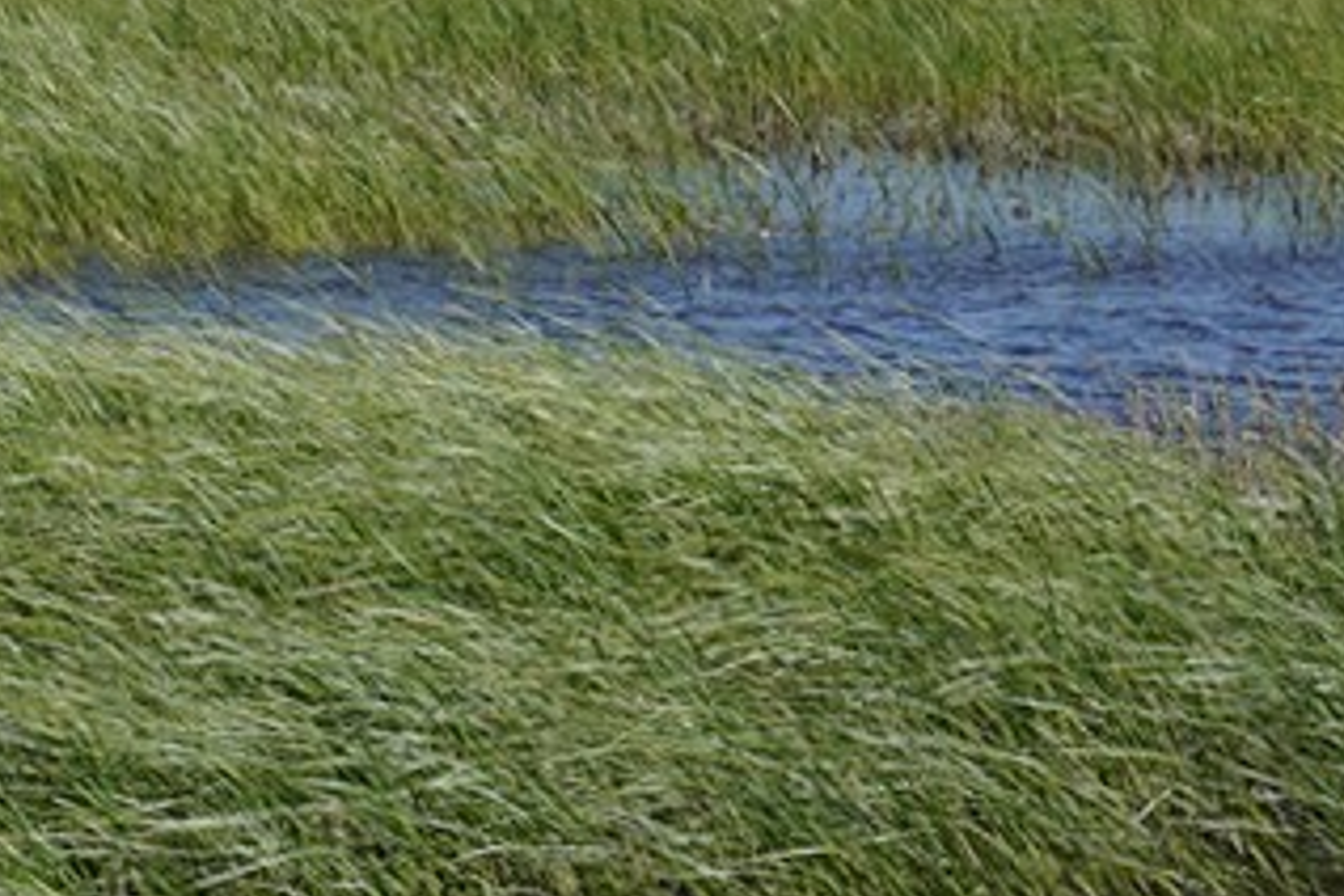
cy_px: 486
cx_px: -2029
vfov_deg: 3.6
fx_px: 14111
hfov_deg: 5.3
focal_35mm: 378
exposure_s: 1/160
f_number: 13
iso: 100
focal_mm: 60
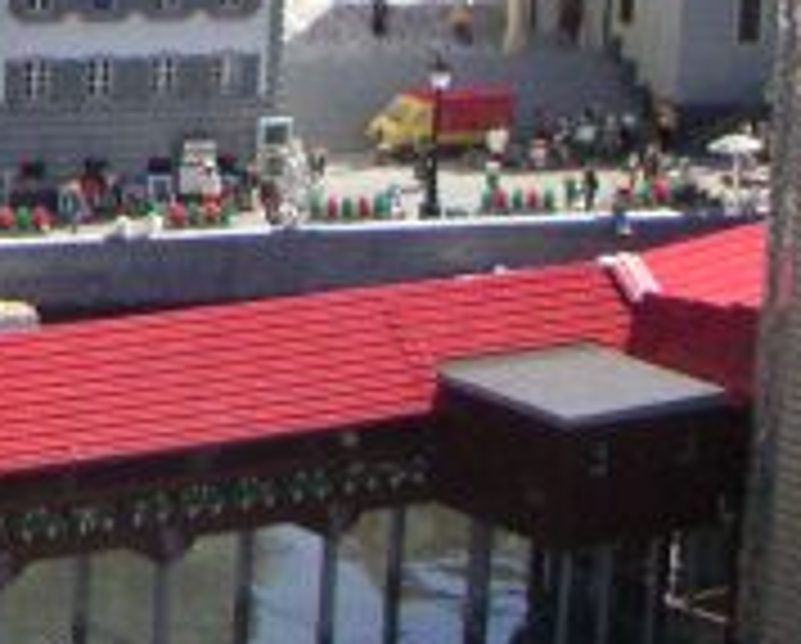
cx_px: -752
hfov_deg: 10.9
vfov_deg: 9.3
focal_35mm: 162
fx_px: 3847
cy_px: -297
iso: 160
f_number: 6.6
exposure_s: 1/250
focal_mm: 5.7
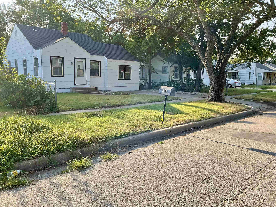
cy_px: 104
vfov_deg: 48.2
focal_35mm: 29
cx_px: 138
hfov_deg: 61.7
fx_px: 231
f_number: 1.8
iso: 16
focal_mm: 3
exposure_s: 1/534
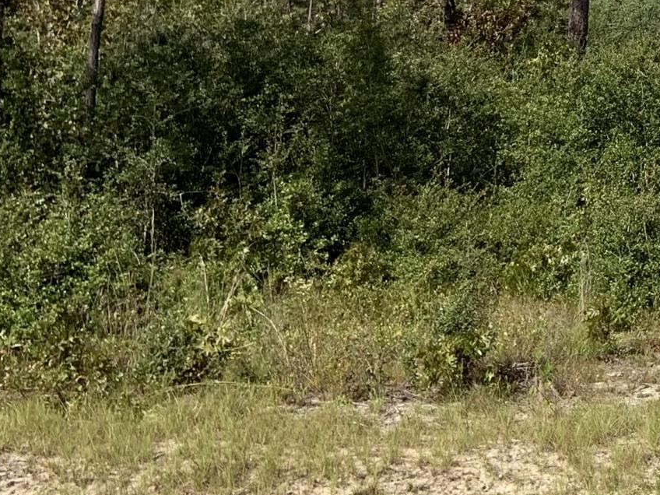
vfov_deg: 15.3
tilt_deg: +9.2
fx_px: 1754
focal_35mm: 92
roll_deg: -0.1
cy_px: -137
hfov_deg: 19.3
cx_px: 913
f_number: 1.8
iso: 25
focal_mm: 4.25
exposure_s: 1/1748
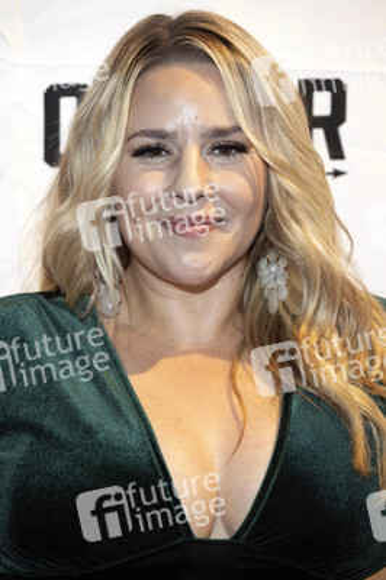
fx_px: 1933
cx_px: 193
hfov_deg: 11.4
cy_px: 290
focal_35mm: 120
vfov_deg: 17.1
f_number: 5.6
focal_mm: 120
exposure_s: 1/200
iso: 800
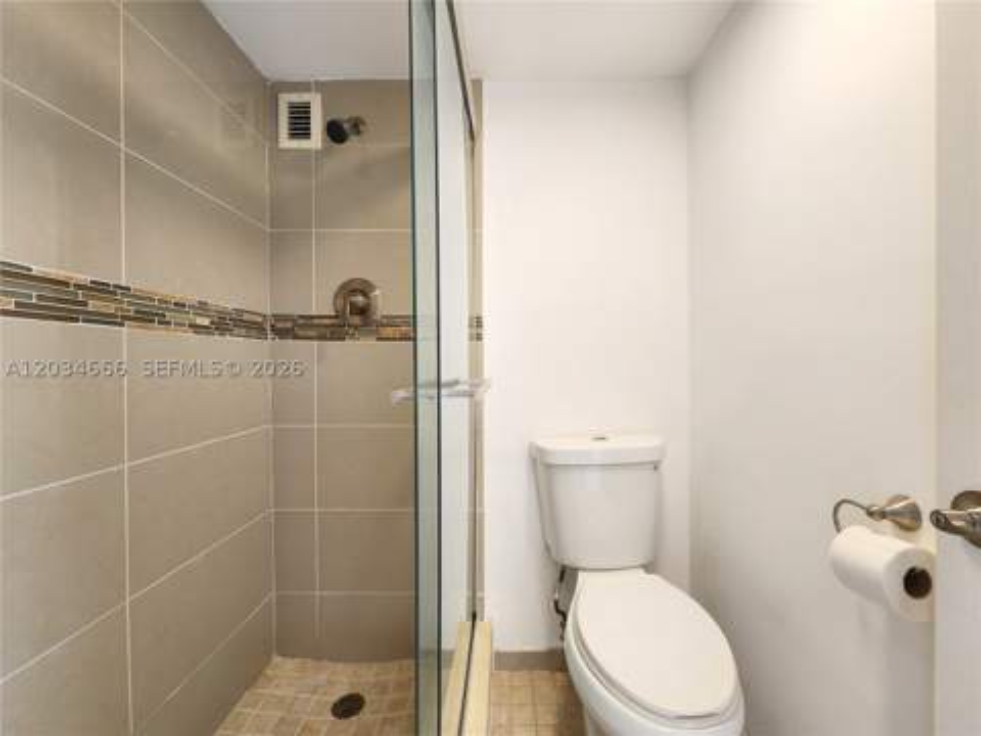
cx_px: 490
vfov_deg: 89.9
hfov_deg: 106.2
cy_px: 368
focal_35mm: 13
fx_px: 368
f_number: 2.2
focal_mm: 2.2
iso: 125
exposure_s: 1/60
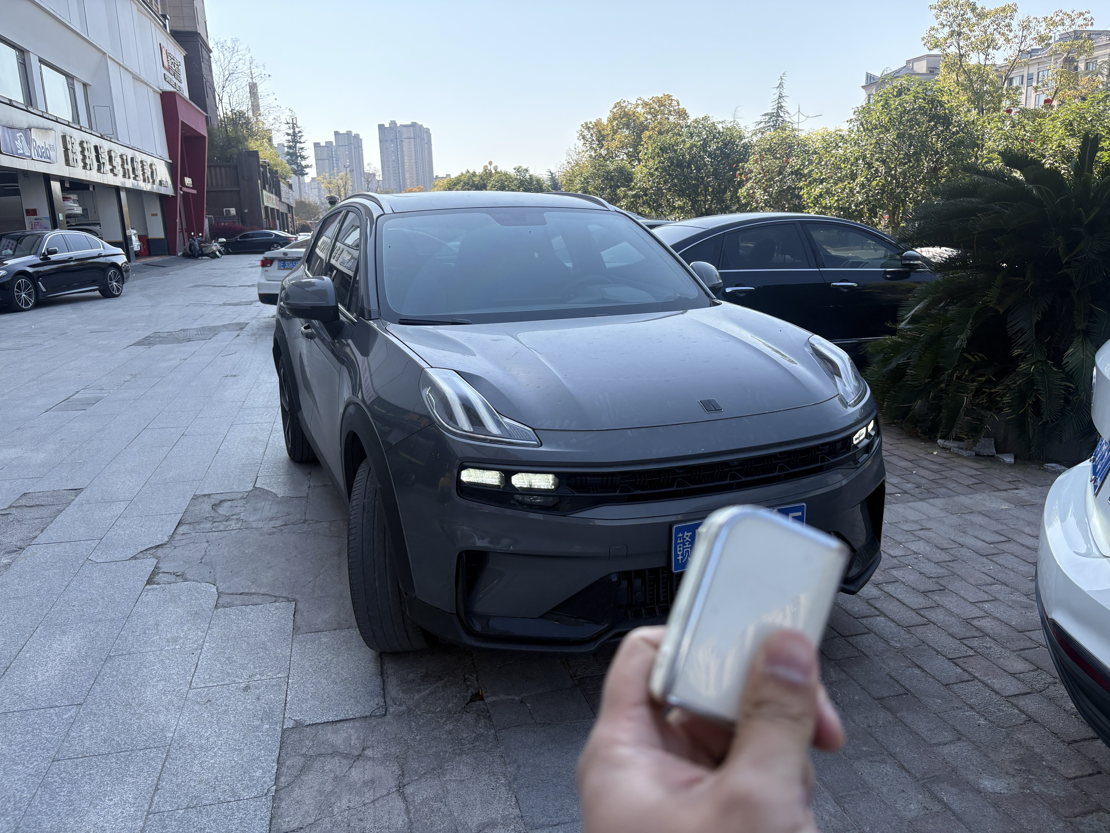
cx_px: 555
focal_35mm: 26
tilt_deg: -13.1
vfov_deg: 53.1
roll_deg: +2.2
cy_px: 416
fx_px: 834
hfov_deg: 67.3
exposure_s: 1/1484
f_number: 1.6
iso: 64
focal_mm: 5.96
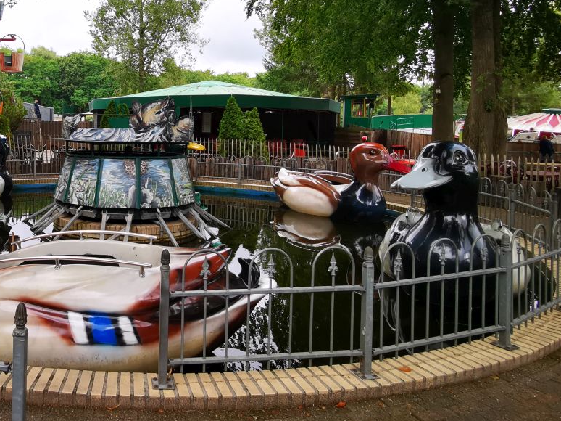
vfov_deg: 46.0
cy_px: 138
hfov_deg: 55.7
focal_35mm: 30
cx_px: 113
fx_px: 486
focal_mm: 2.26
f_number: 2.2
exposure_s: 1/169
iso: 50
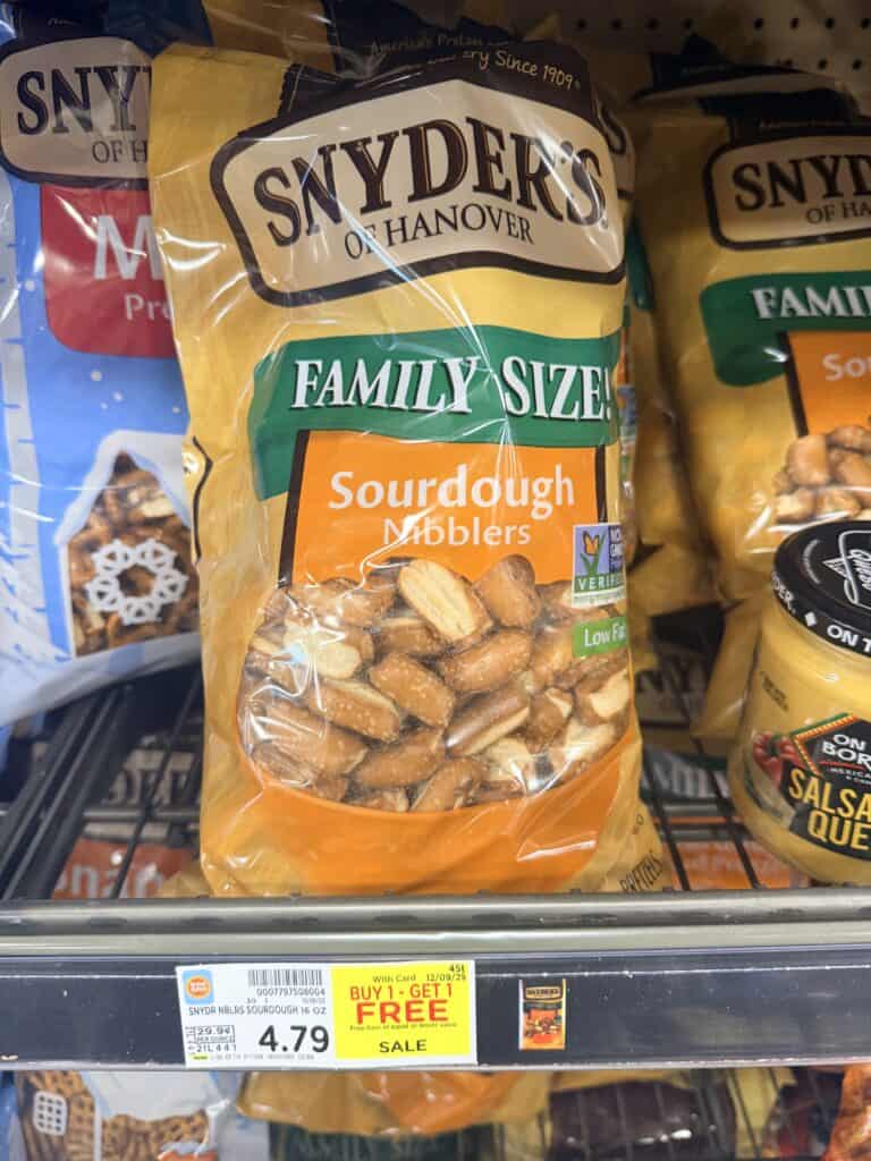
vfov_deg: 71.6
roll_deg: +0.9
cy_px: 580
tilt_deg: -32.0
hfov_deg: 56.8
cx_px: 436
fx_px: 805
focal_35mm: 24
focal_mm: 6.76
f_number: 1.78
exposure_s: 1/60
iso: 320
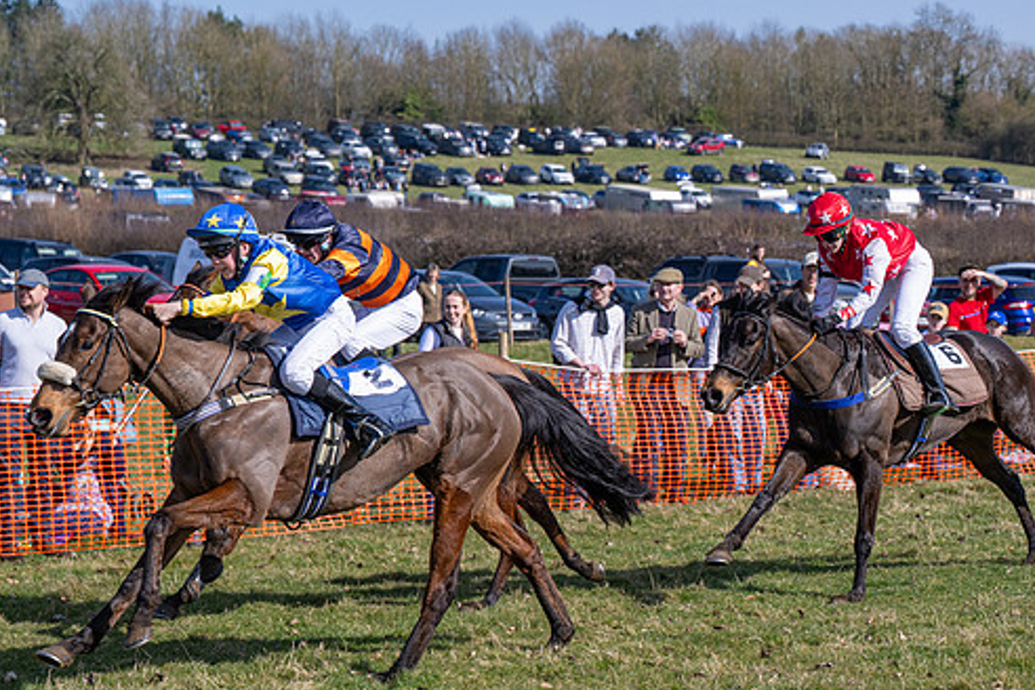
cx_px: 593
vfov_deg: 14.1
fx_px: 2789
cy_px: 444
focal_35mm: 97
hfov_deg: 21.0
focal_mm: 70
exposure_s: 1/1600
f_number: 5
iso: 200
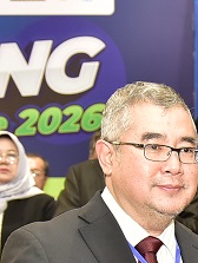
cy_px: 390
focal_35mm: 141
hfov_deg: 9.5
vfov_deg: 13.2
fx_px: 1072
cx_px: 462
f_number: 4
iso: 1000
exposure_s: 1/125
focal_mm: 32
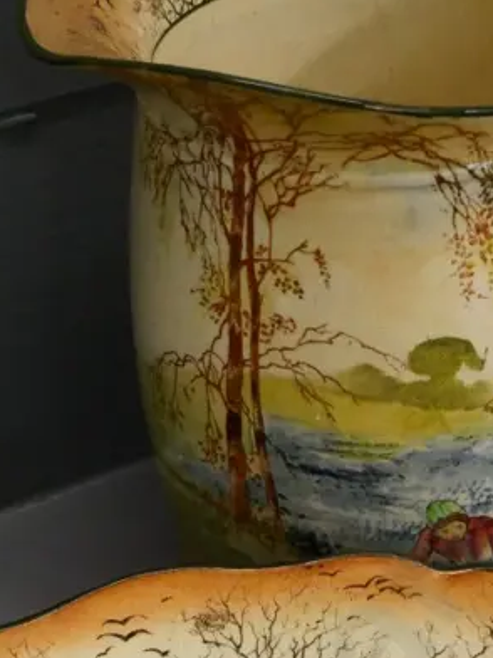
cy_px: 708
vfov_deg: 20.0
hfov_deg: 15.7
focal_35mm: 94
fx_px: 1785
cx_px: 332
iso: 3200
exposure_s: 1/125
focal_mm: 18
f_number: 5.6
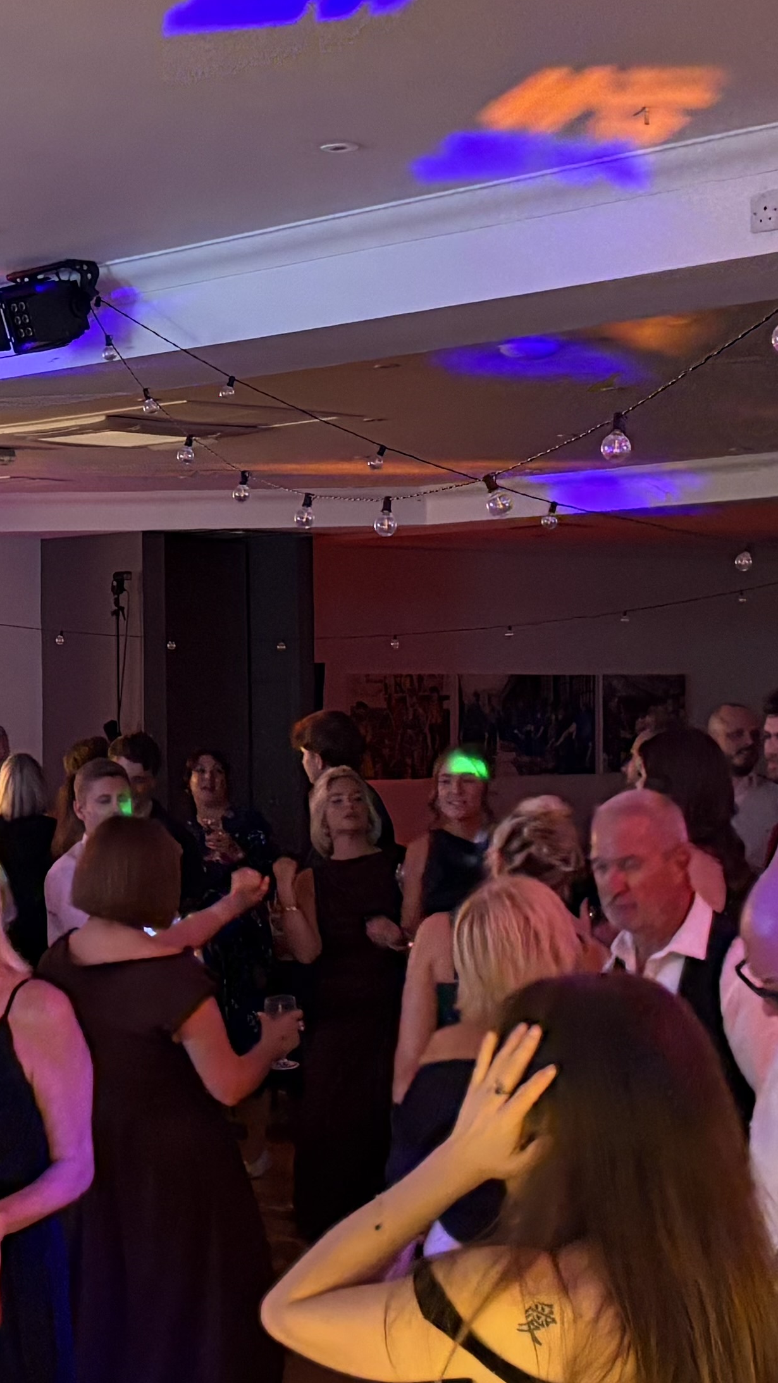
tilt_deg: -0.2
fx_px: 2713
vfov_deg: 28.6
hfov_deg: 16.2
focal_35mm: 74
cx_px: 176
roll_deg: +0.8
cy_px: 673
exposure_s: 1/31
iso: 500
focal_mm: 5.96
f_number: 1.6
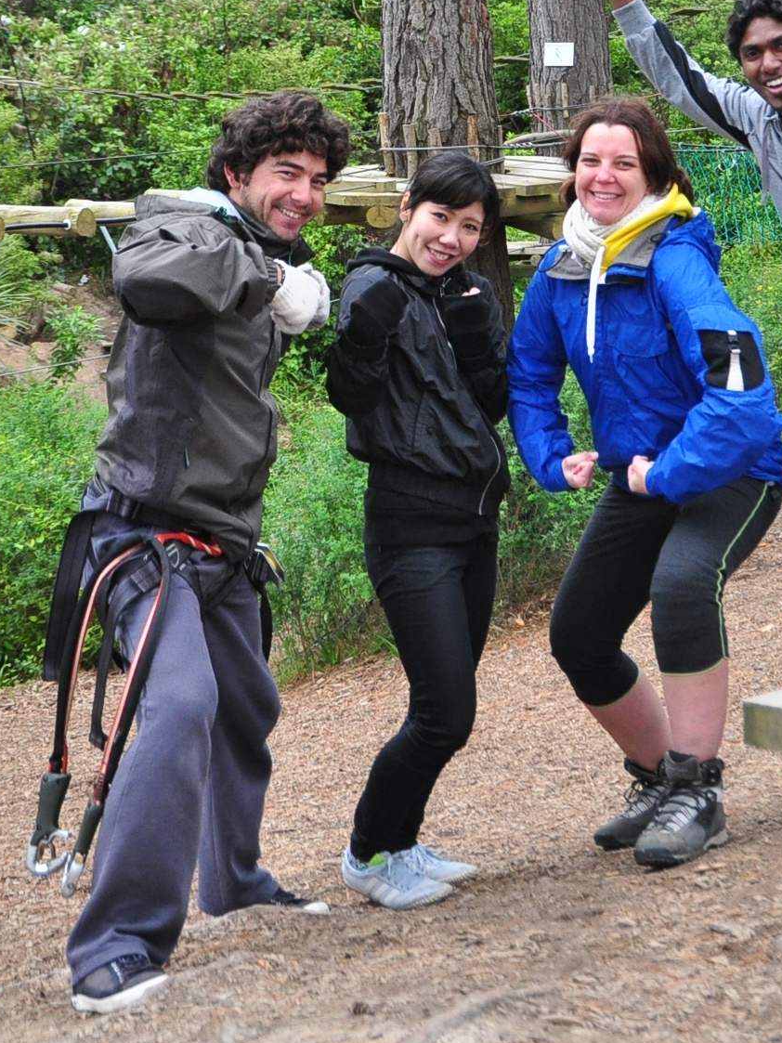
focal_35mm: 66
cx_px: 562
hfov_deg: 22.1
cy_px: 82
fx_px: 1988
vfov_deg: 28.2
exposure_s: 1/500
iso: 800
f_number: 5
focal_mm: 24
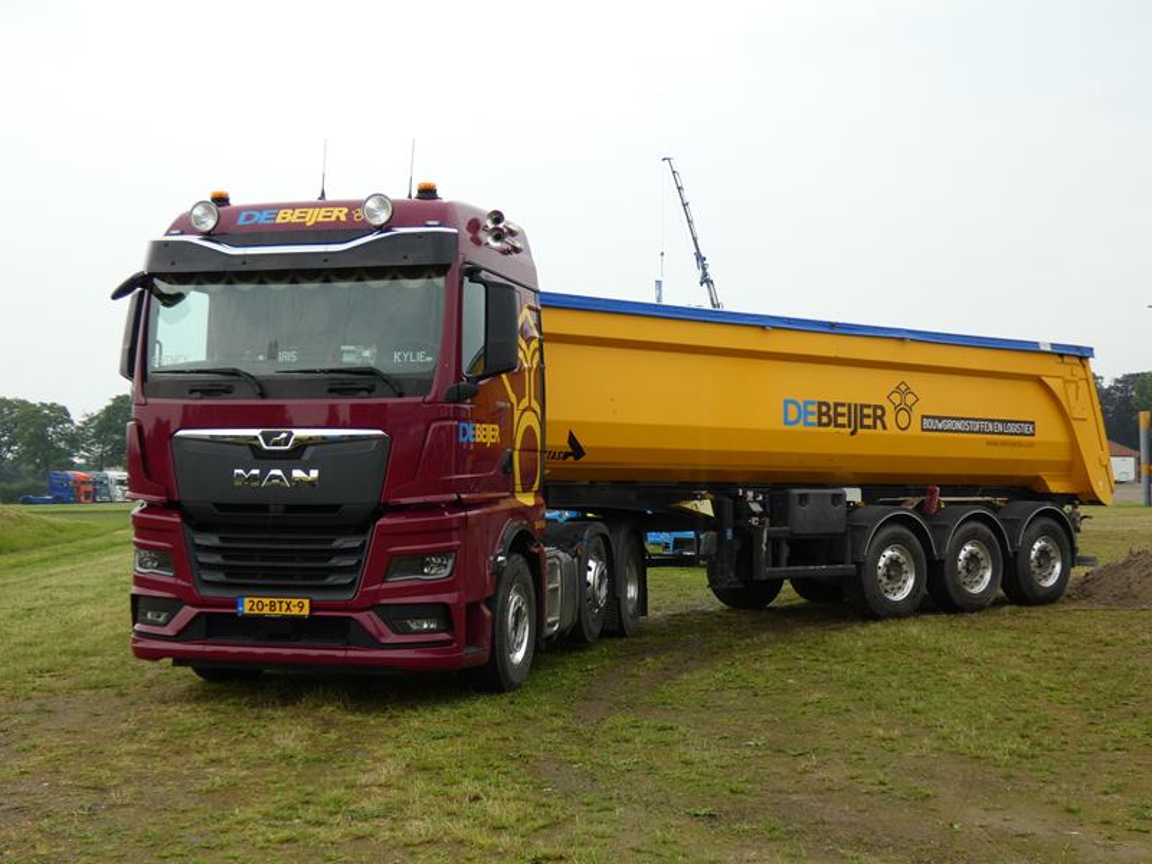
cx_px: 576
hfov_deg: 43.9
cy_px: 432
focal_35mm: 43
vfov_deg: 33.6
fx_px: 1431
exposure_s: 1/80
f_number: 3.7
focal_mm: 7.8
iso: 80
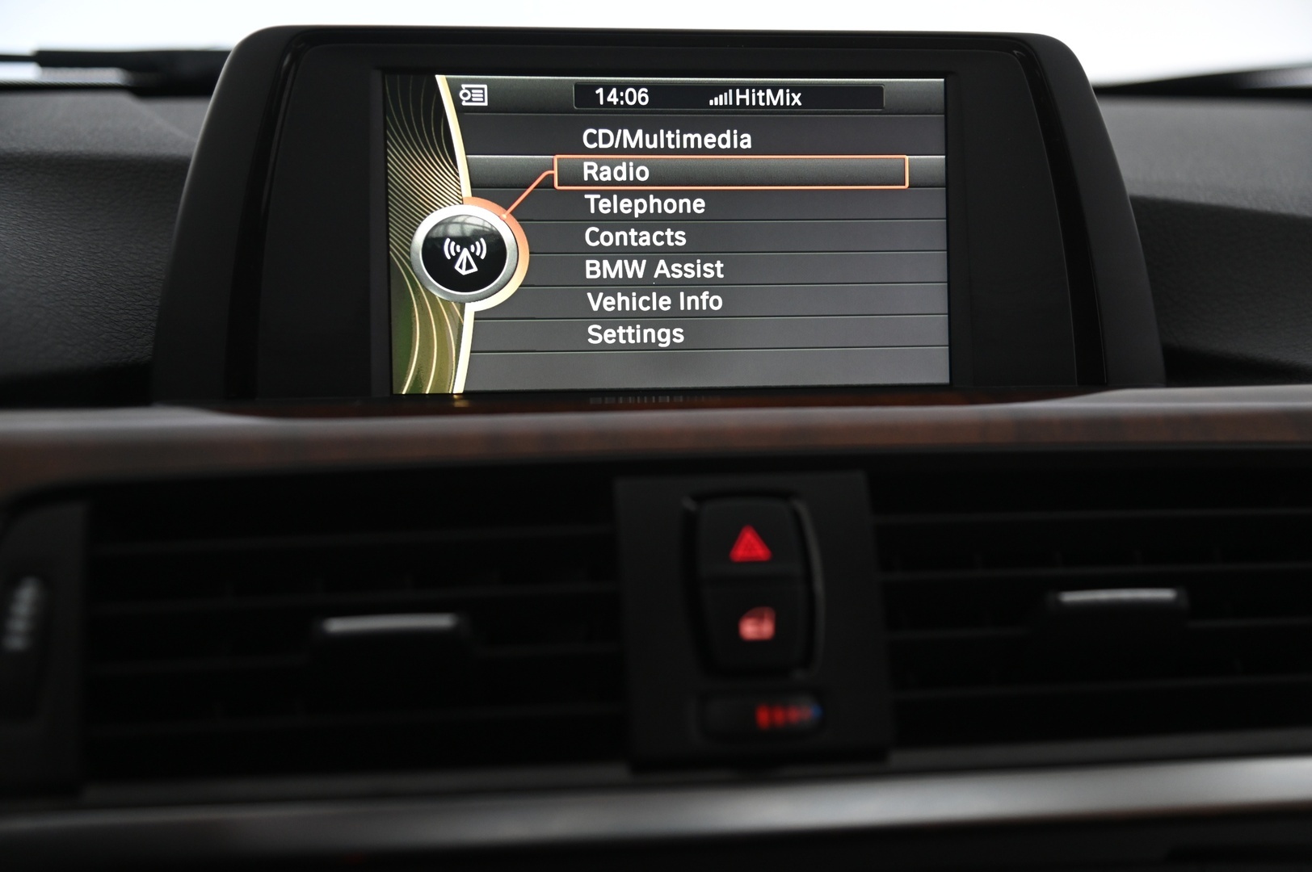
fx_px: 2003
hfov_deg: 36.3
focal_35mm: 55
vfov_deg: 24.6
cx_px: 656
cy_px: 436
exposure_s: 1/50
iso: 2000
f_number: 4
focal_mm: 55
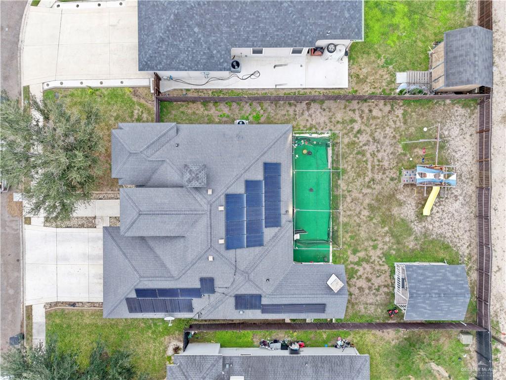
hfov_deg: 71.6
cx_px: 253
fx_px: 351
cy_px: 190
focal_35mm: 24
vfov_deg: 56.8
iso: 170
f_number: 1.8
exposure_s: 1/25
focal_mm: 8.67
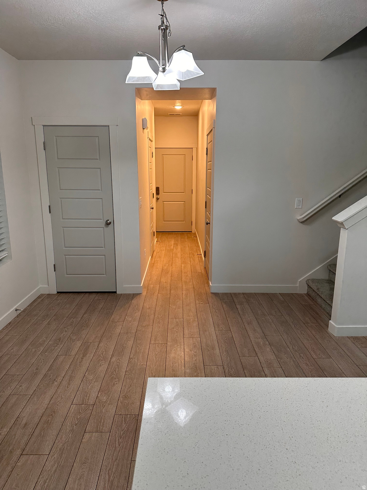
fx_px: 339
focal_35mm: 24
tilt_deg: -12.1
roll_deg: -1.5
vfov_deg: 71.6
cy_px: 245
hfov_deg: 56.8
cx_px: 184
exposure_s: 1/120
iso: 200
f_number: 1.78
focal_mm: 6.86
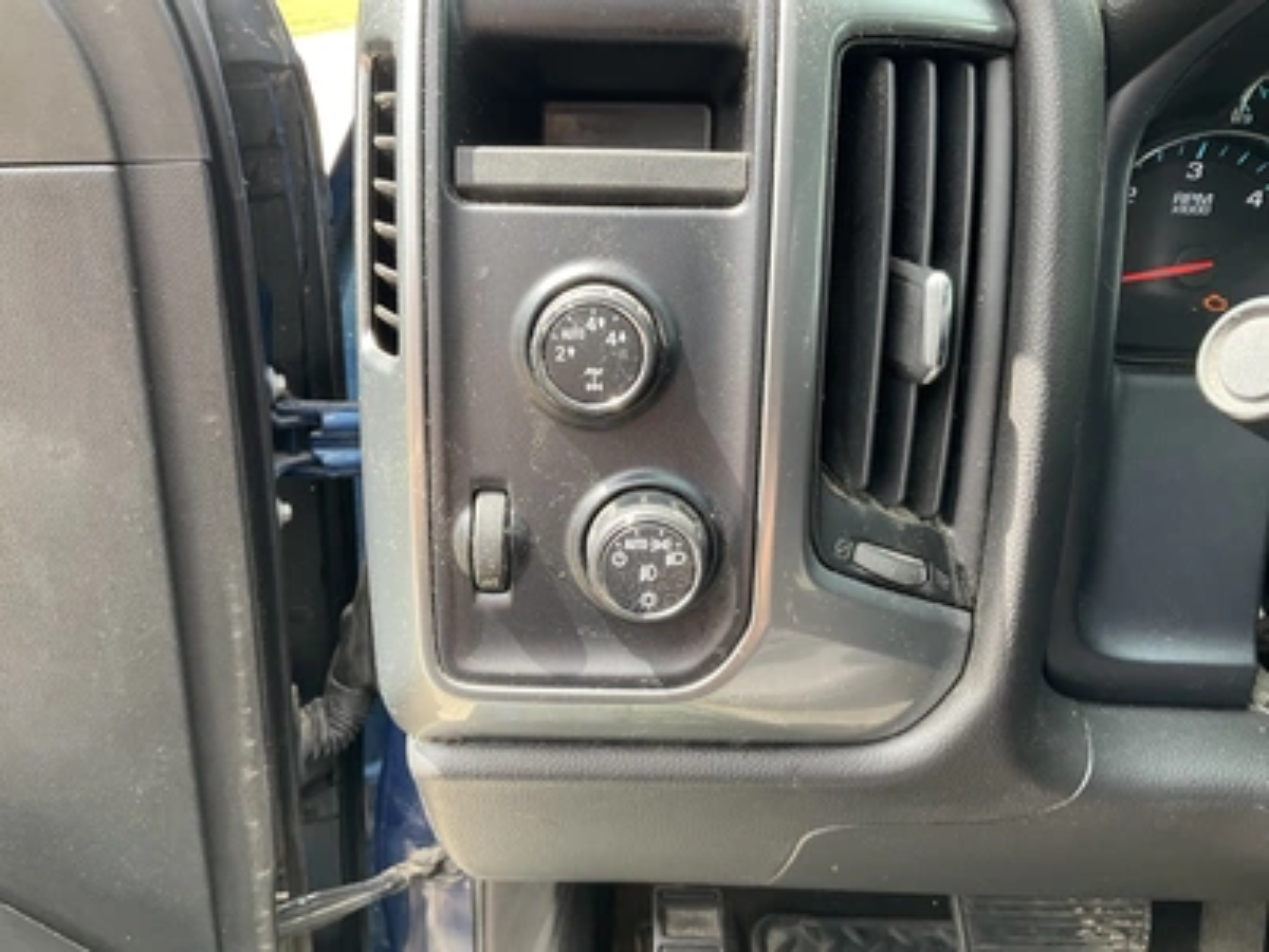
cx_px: 634
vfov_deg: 48.2
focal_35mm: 29
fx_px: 1063
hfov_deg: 61.7
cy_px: 476
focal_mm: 3
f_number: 1.8
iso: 25
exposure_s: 1/122
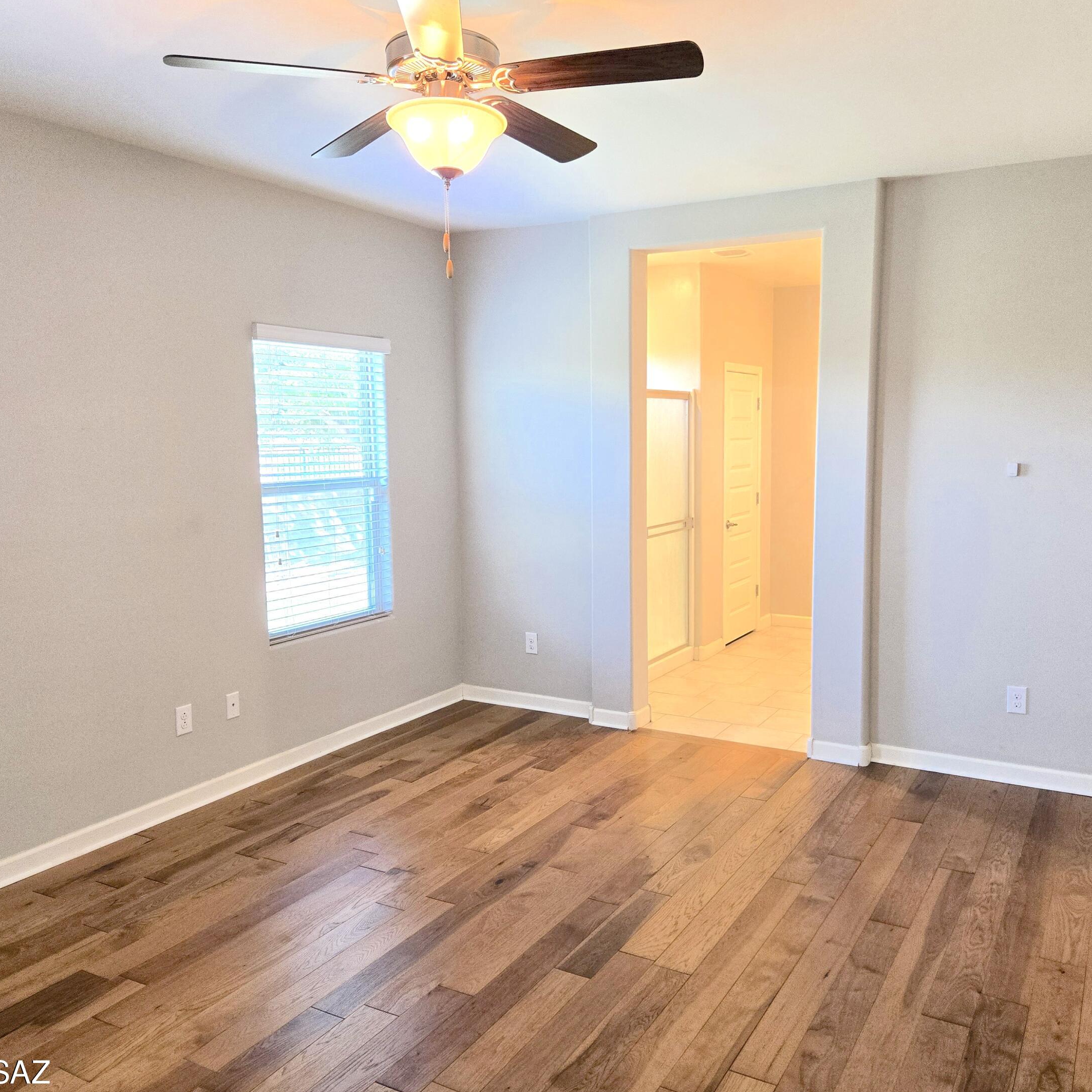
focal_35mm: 28
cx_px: 572
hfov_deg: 57.3
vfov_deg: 57.3
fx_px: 999
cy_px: 560
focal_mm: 5.4
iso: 200
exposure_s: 1/120
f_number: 1.8
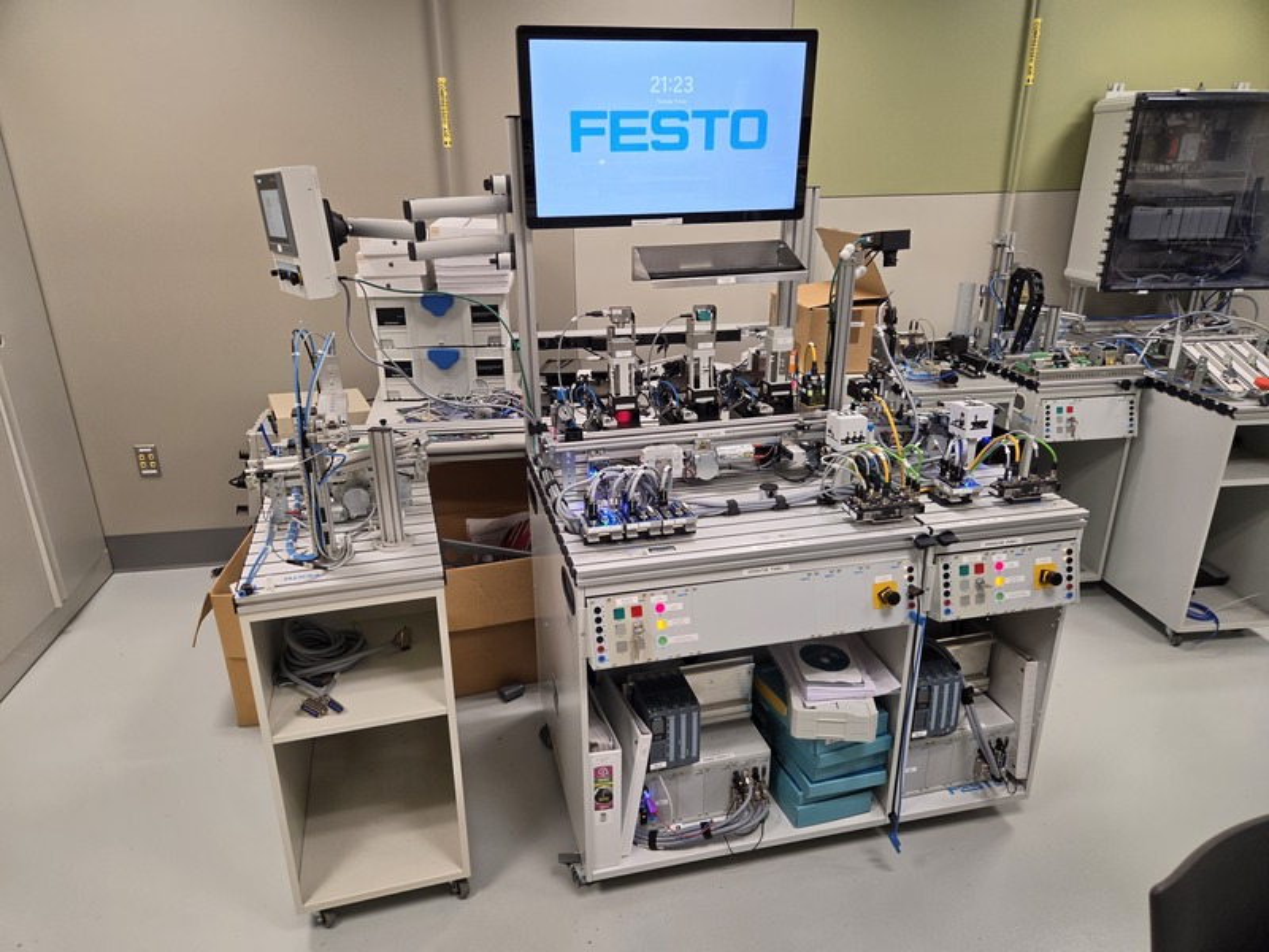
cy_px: 476
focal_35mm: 23
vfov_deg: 58.9
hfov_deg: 73.9
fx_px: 843
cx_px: 634
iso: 160
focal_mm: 5.4
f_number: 1.8
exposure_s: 1/120
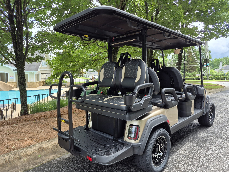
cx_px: 114
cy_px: 86
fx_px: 152
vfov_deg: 58.9
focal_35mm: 23
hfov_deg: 73.9
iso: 25
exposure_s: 1/634
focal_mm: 5.4
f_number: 1.8
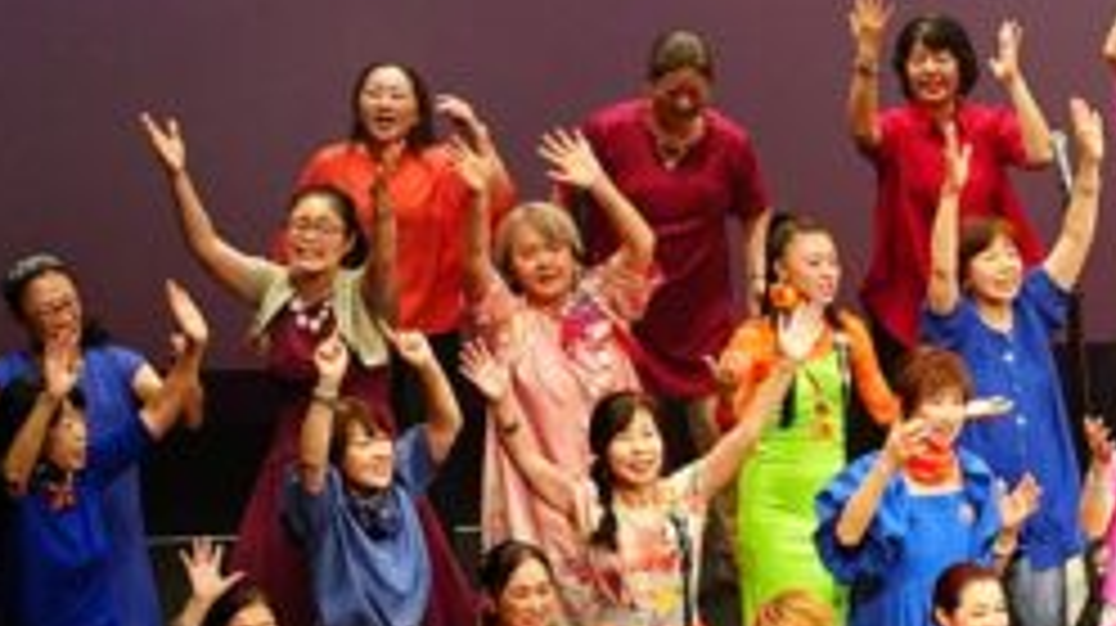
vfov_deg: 3.1
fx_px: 11531
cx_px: 1912
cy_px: 808
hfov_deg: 5.5
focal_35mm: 390
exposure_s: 1/400
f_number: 4.5
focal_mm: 90
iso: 3200
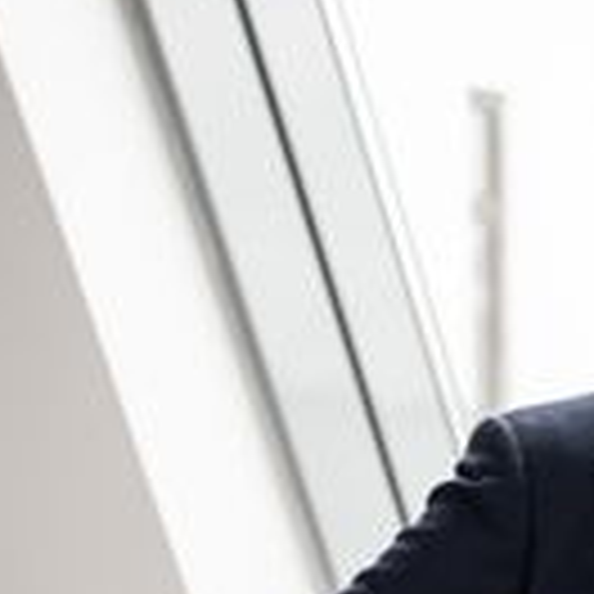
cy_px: 560
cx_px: 698
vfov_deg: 15.0
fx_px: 2233
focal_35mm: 115
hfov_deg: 14.7
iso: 80
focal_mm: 35
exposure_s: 1/320
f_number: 2
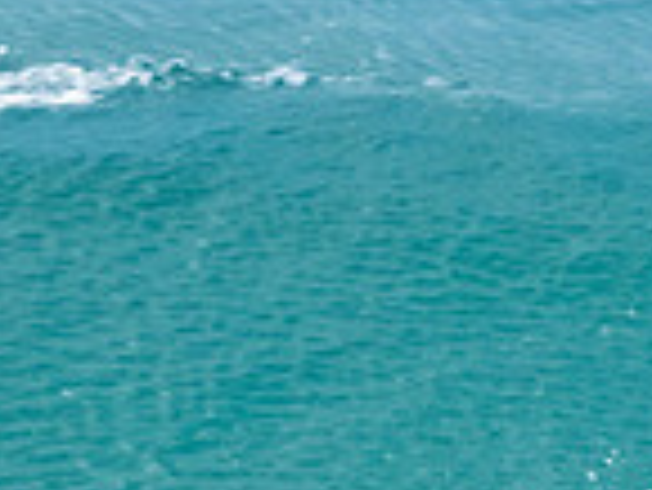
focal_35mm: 2876
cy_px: 411
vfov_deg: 0.5
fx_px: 54215
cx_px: 1228
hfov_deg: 0.7
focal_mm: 500
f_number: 22
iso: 4000
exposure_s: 1/640
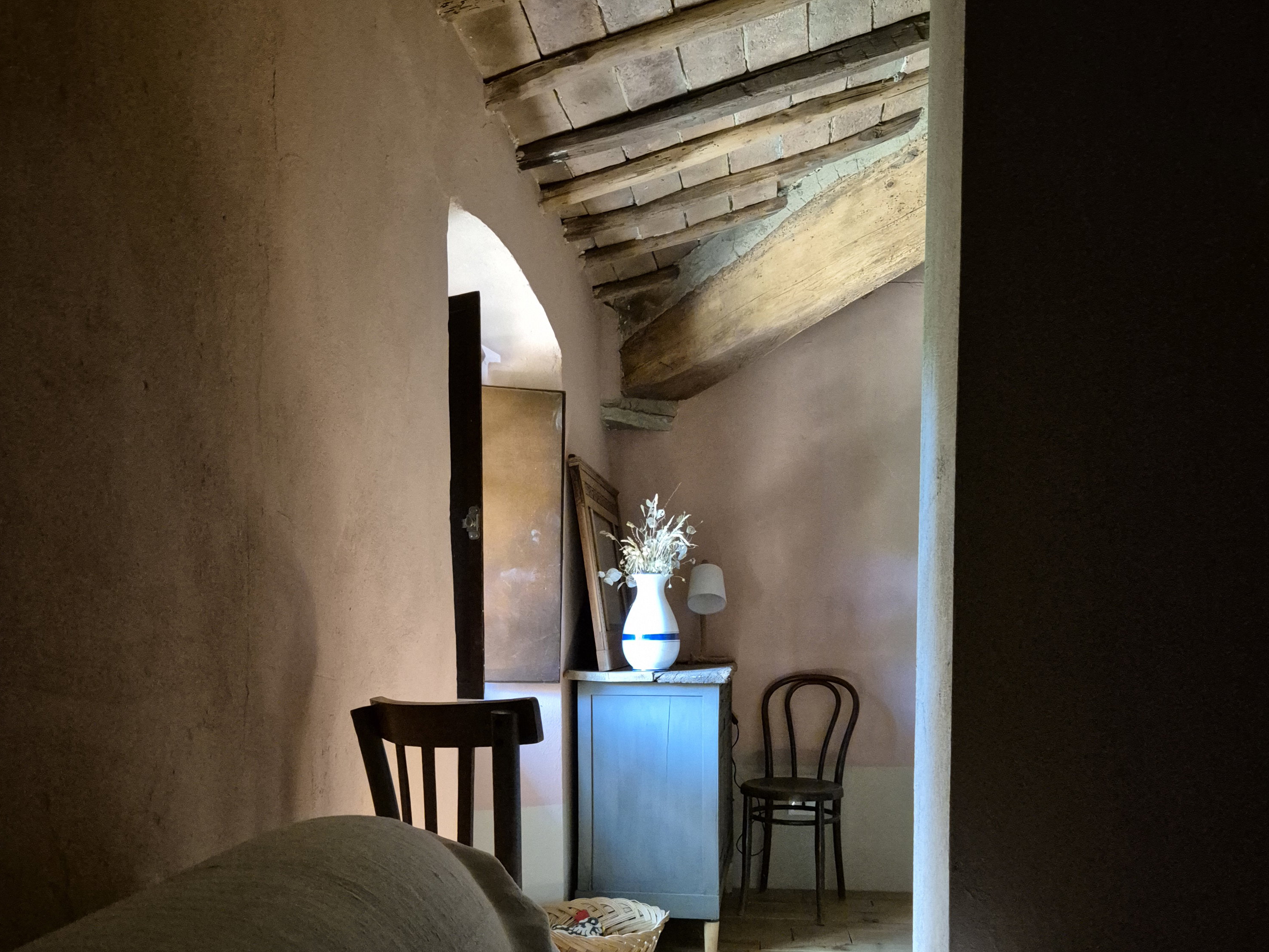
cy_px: 671
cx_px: 636
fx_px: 1136
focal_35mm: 31
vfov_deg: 44.4
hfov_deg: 58.4
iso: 2500
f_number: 1.8
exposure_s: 1/100
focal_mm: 5.4
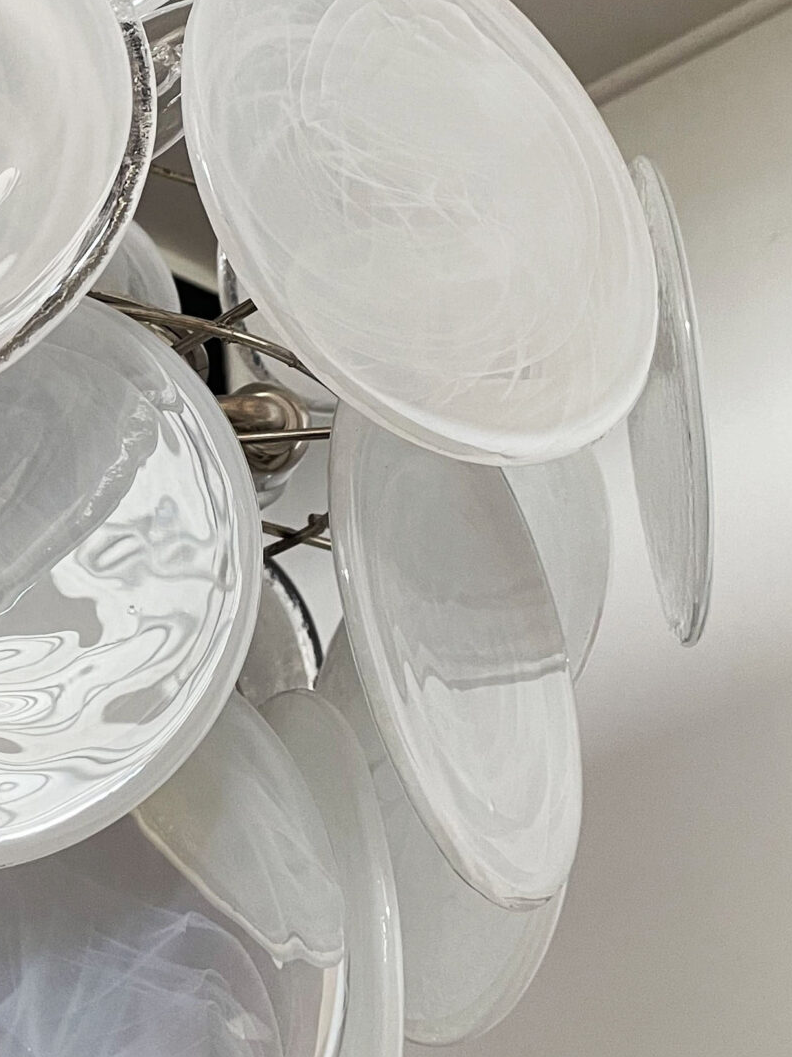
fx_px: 1923
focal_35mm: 63
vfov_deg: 29.9
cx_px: 34
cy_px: 194
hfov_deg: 22.5
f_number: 1.6
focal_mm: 4.2
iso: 100
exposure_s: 1/50
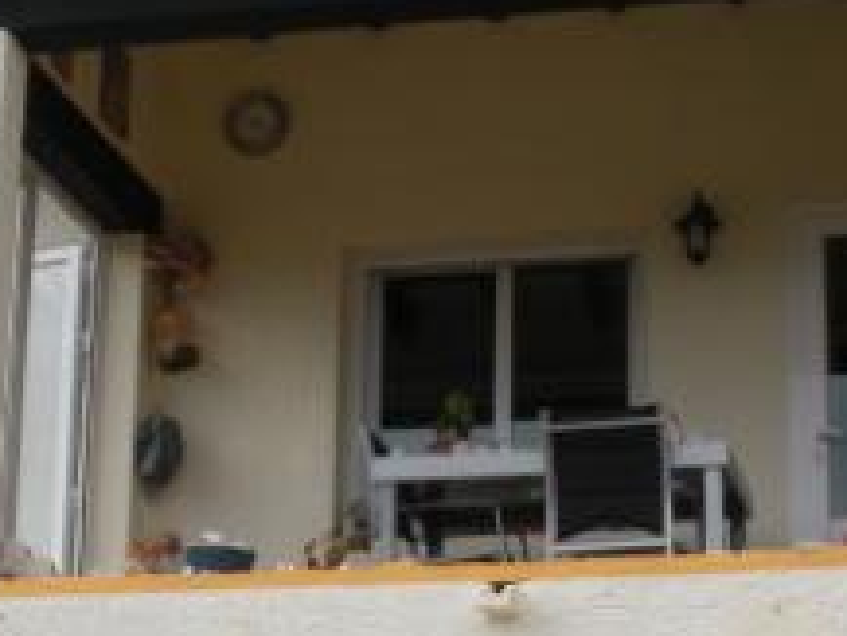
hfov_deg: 19.1
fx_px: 2522
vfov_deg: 14.4
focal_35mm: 103
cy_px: 382
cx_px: 500
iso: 64
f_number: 4.4
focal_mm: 9.1
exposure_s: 1/149
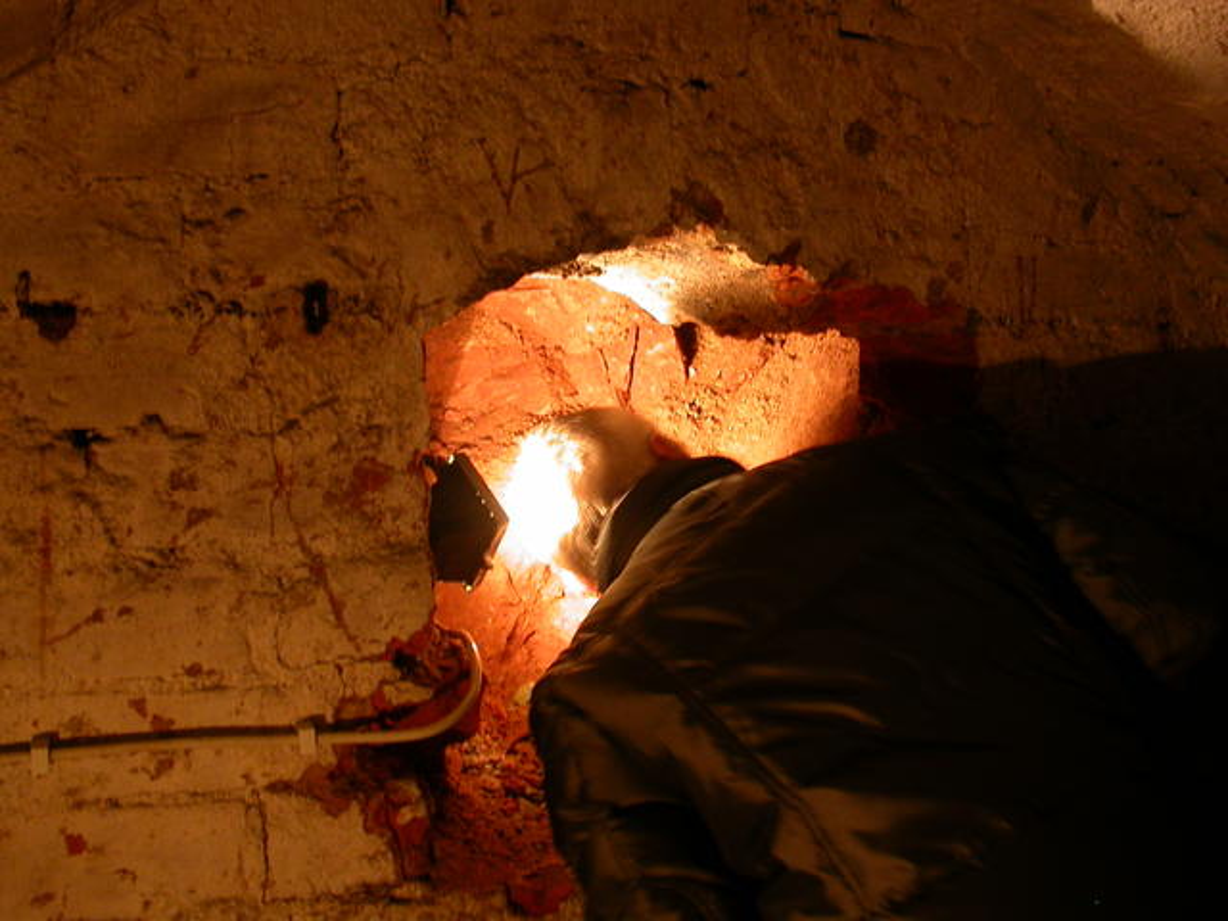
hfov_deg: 49.0
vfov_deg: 37.7
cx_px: 614
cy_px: 460
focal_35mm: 38
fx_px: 1348
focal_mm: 7.85
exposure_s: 1/3.5
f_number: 2.6
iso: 115
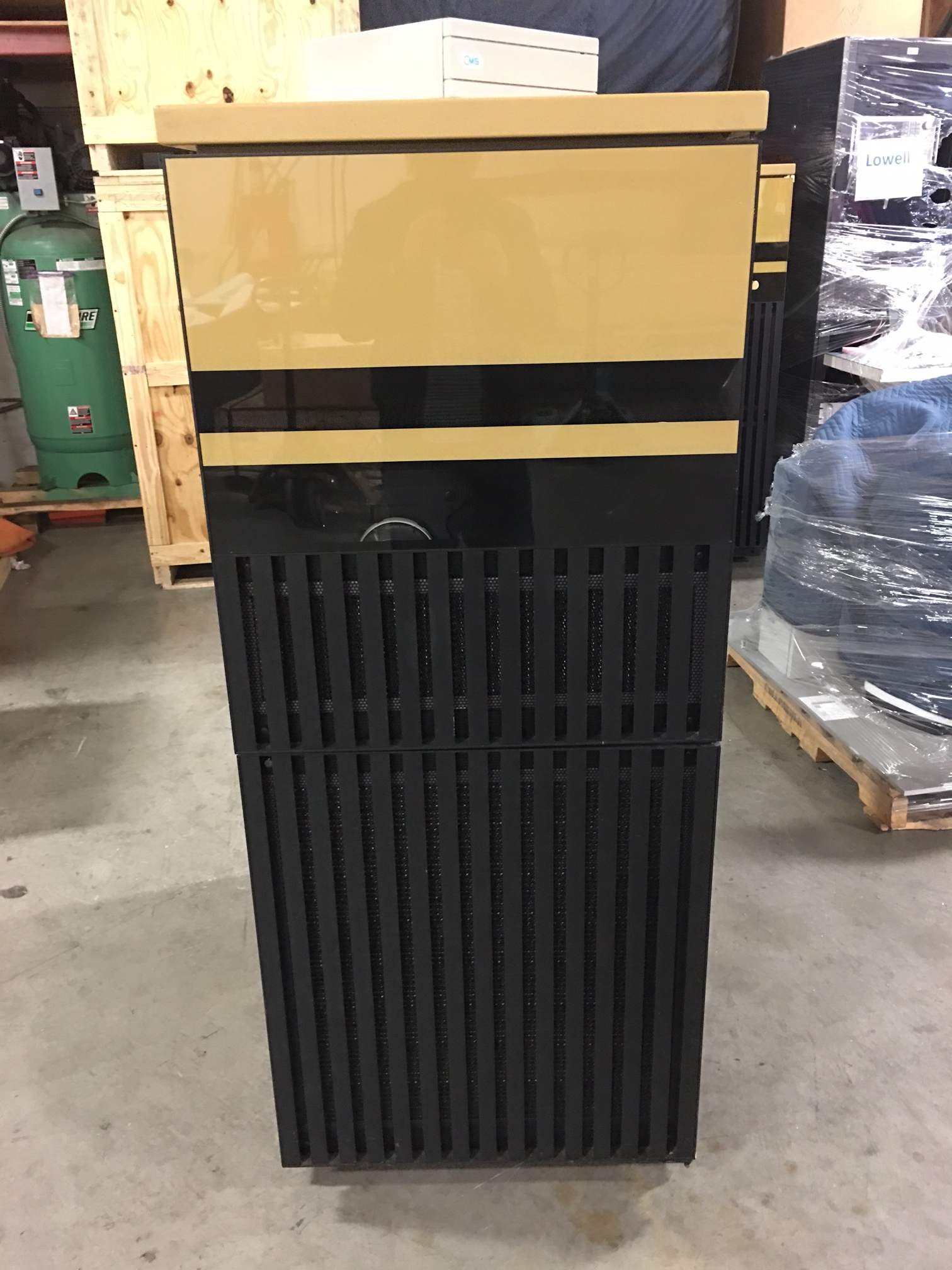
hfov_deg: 48.2
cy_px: 635
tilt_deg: -19.3
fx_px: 1063
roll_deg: +1.2
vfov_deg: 61.7
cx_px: 476
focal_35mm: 29
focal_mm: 4.15
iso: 64
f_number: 2.2
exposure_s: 1/4
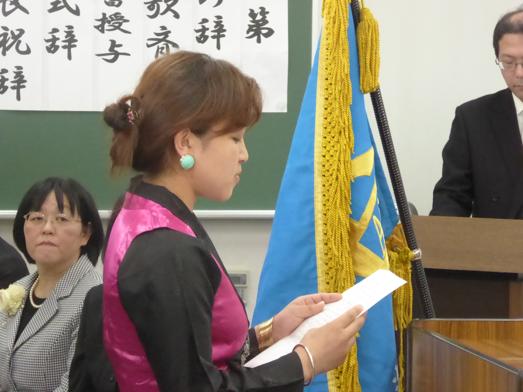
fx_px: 2674
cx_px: 262
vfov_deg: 8.4
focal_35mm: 177
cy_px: 196
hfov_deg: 11.2
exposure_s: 1/80
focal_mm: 28.7
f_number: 5.5
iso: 1600
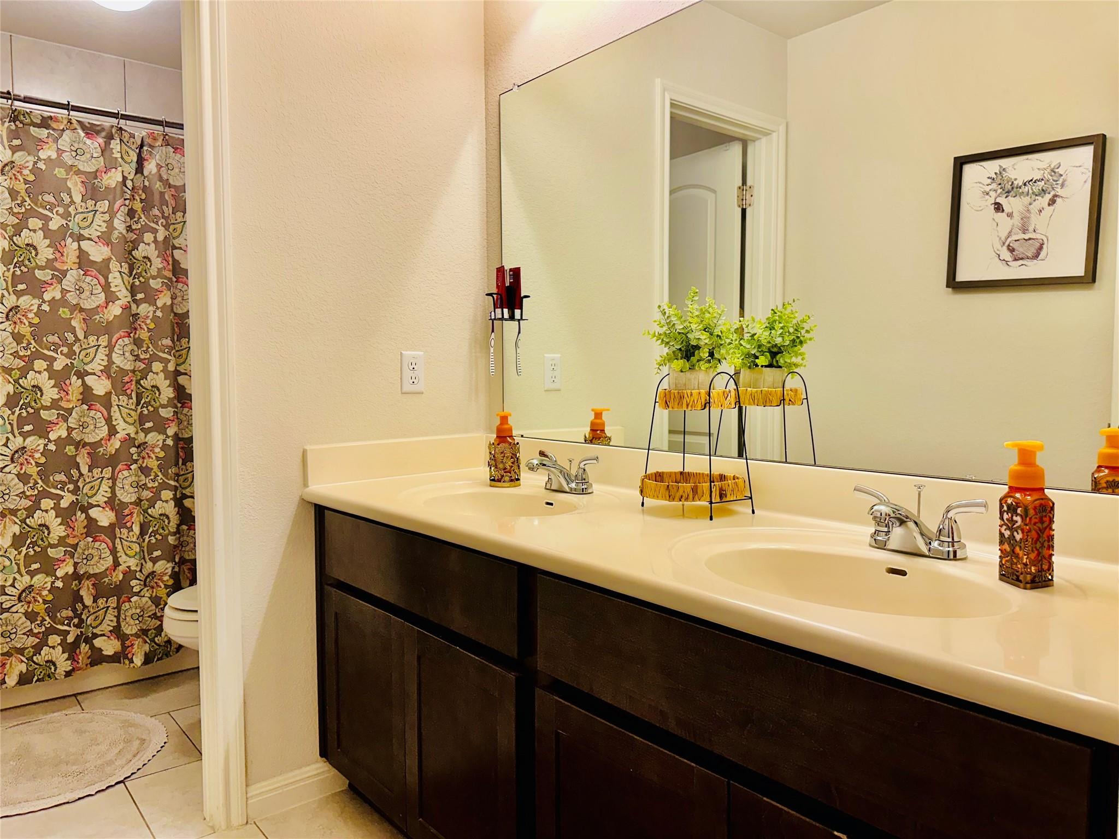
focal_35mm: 24
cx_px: 560
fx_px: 776
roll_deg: +0.1
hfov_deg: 71.6
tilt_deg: -3.3
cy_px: 420
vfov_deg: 56.8
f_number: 1.78
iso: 80
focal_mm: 6.86
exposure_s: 1/120
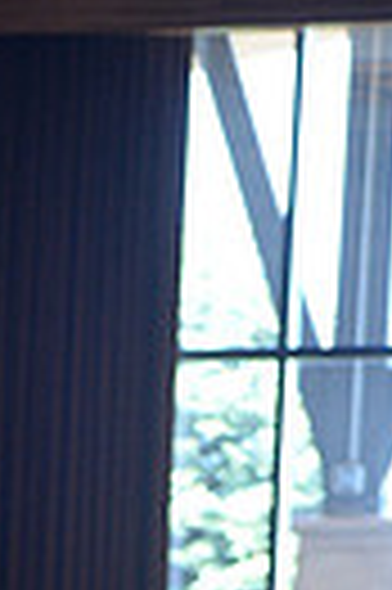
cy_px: 1225
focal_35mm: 435
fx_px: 7123
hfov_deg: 3.1
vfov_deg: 4.7
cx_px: -462
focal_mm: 98
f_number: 4.5
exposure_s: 1/250
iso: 2000
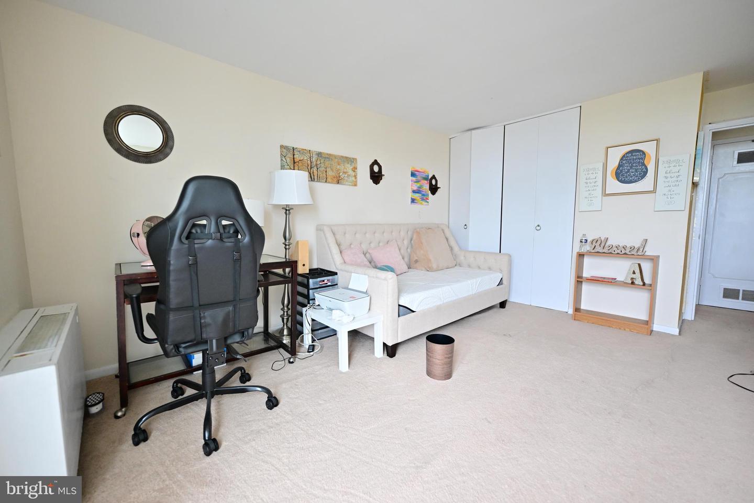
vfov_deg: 81.2
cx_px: 377
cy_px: 252
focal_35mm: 14
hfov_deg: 104.3
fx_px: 293
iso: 1600
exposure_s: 1/500
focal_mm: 14
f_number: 2.8
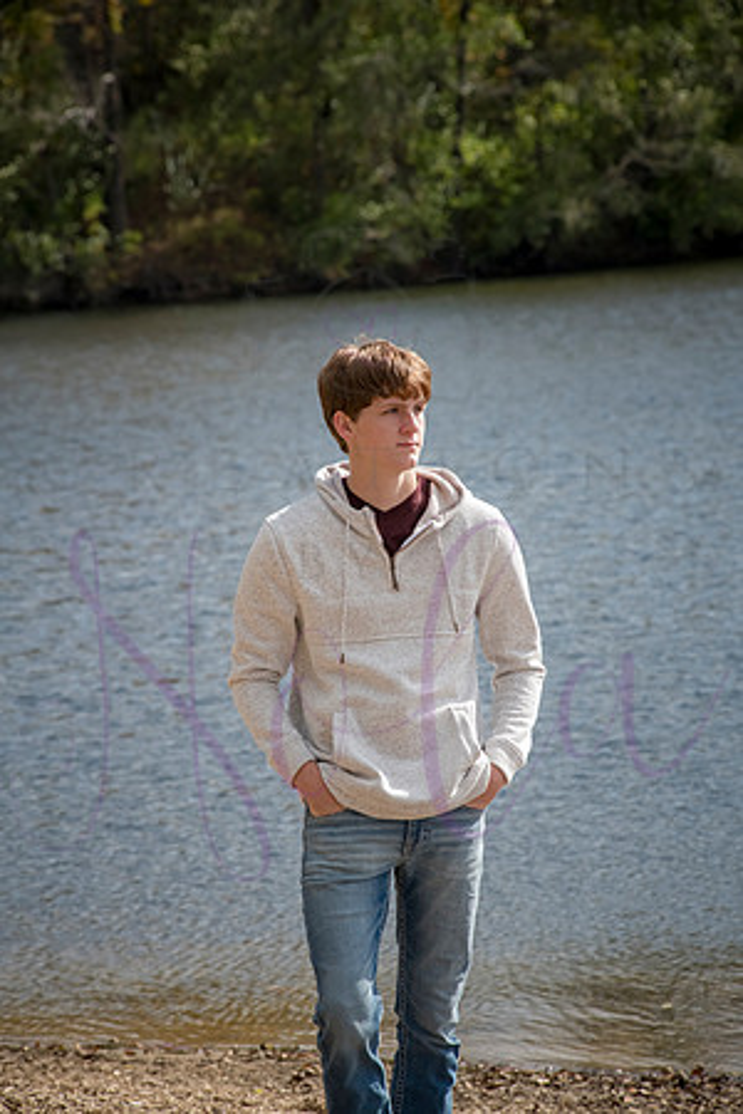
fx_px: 6191
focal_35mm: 200
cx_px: 372
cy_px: 557
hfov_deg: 6.9
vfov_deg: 10.3
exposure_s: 1/640
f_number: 10
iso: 800
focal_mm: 200
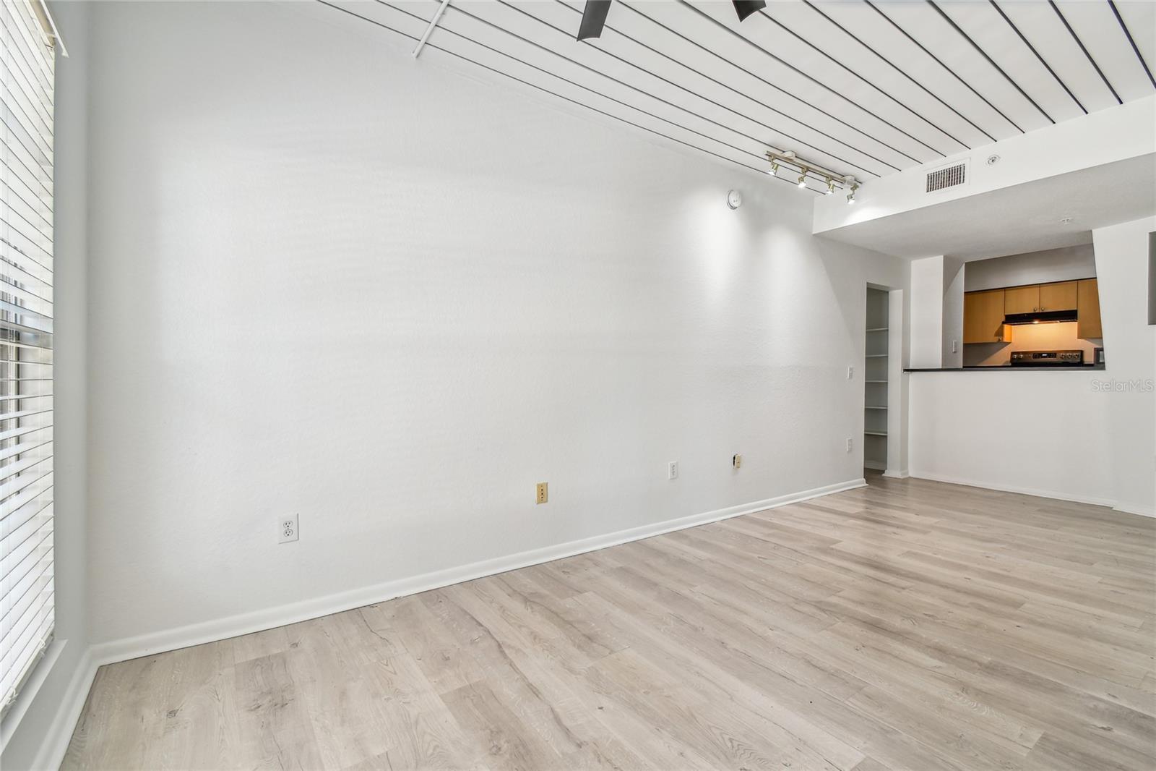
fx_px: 482
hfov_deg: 100.4
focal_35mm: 15
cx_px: 578
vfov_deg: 77.3
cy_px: 386
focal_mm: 10
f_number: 7.1
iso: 100
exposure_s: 1/8
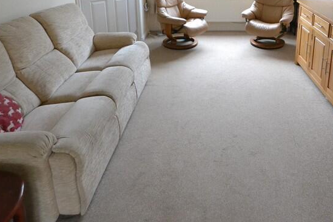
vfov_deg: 42.0
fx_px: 259
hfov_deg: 63.0
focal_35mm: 28
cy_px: 15
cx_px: 235
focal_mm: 10
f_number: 3.5
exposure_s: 1/60
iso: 2800
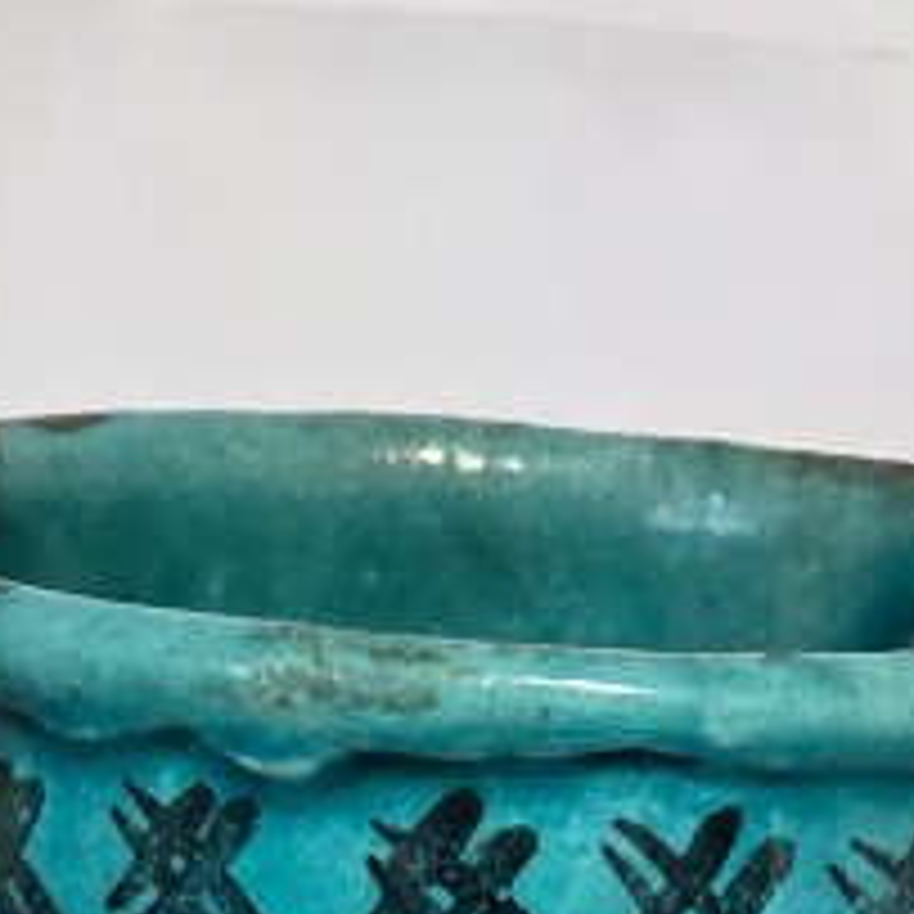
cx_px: 450
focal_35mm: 361
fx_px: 10784
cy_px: 2157
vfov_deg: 4.7
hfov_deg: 4.9
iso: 320
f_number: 2.4
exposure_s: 1/50
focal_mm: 7.9
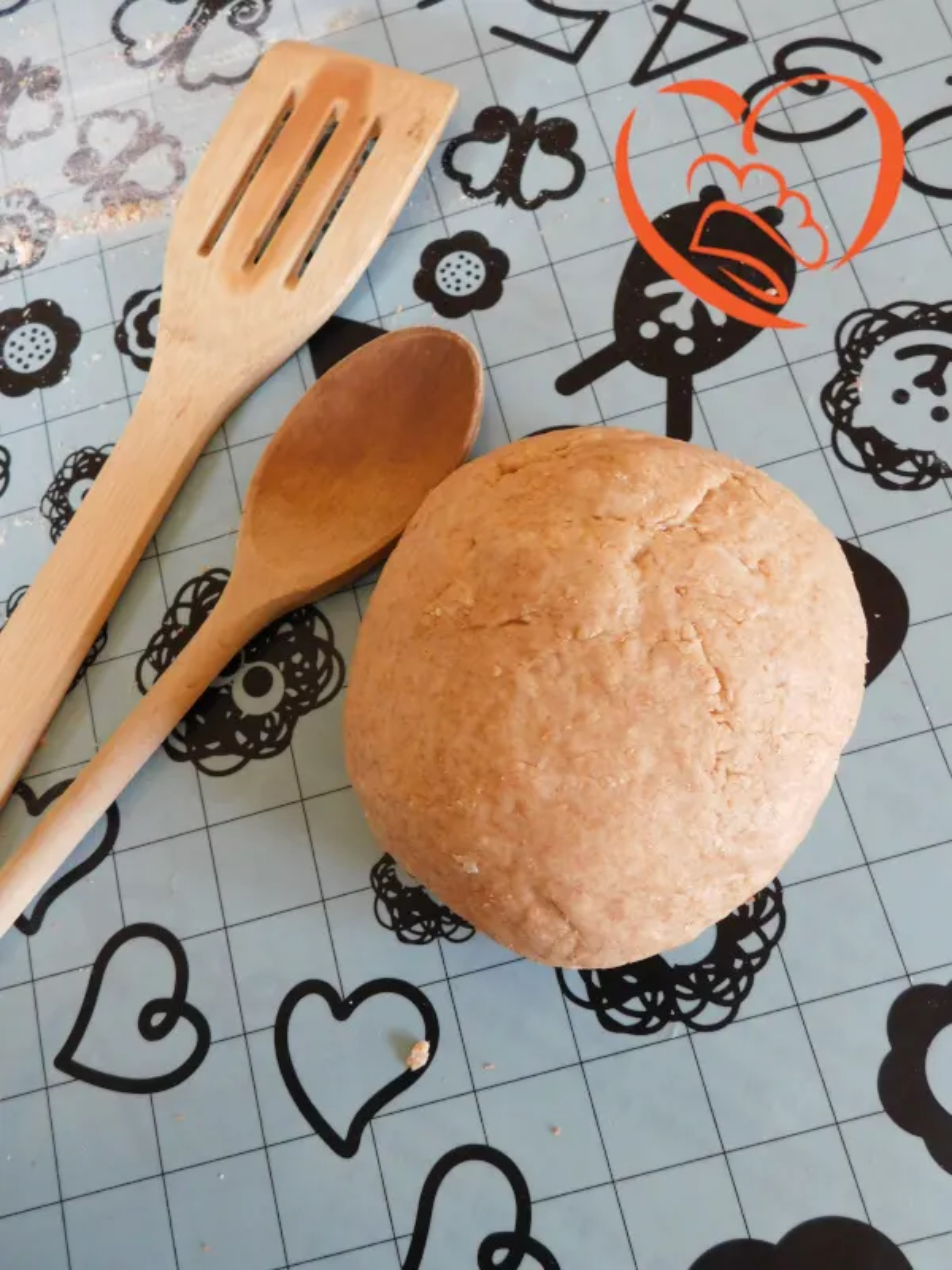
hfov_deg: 49.7
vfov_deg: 63.4
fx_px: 1027
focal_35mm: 28
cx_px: 476
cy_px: 635
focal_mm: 4.9
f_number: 3.2
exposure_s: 1/10
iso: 400
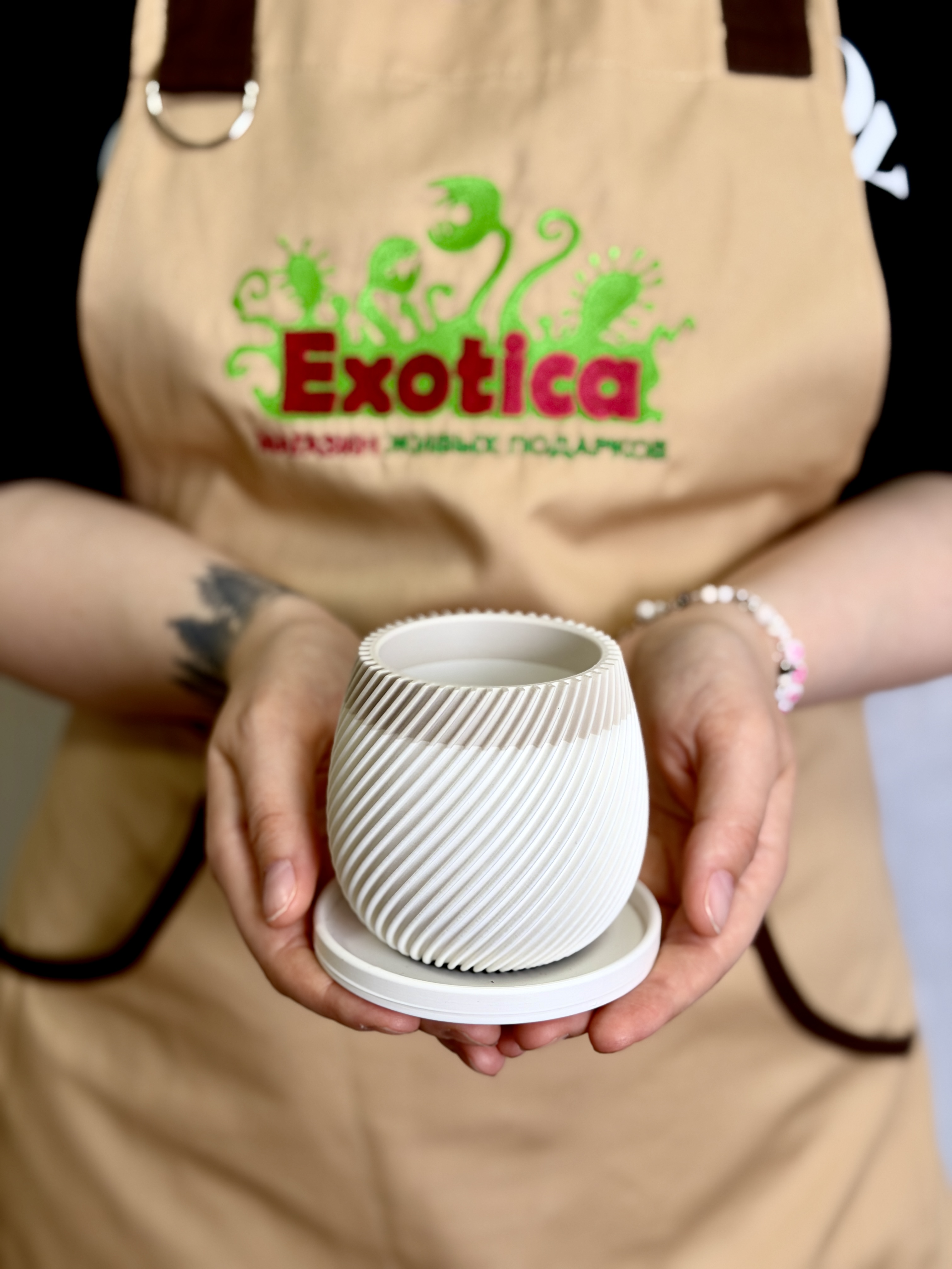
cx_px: 476
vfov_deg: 39.7
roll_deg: -0.6
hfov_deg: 30.3
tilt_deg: -15.4
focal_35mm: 48
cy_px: 634
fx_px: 1760
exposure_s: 1/206
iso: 50
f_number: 1.78
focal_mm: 6.76
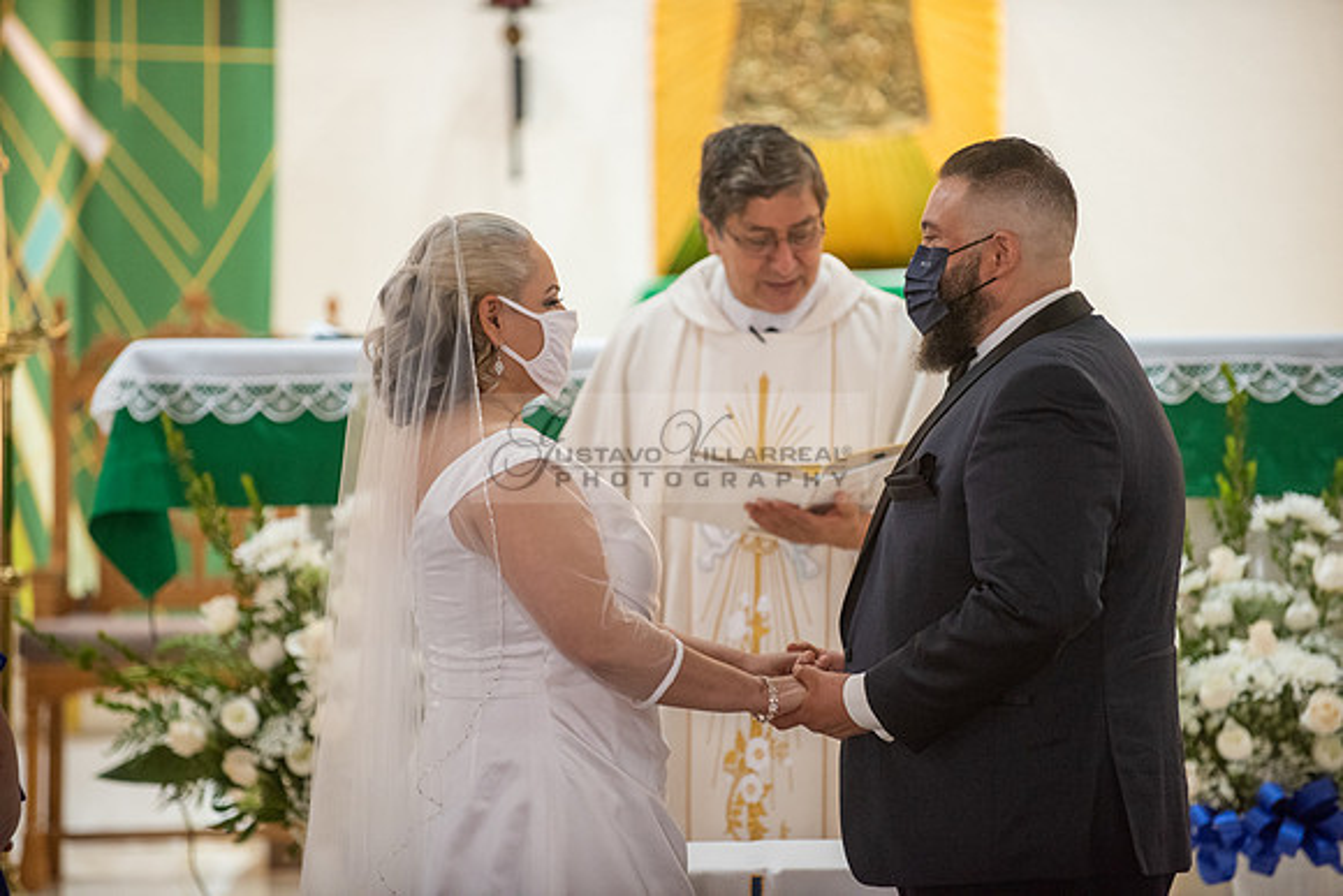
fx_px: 7463
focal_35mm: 200
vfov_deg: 6.9
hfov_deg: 10.3
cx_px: 672
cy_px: 448
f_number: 2.8
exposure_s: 1/160
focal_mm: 200
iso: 2000
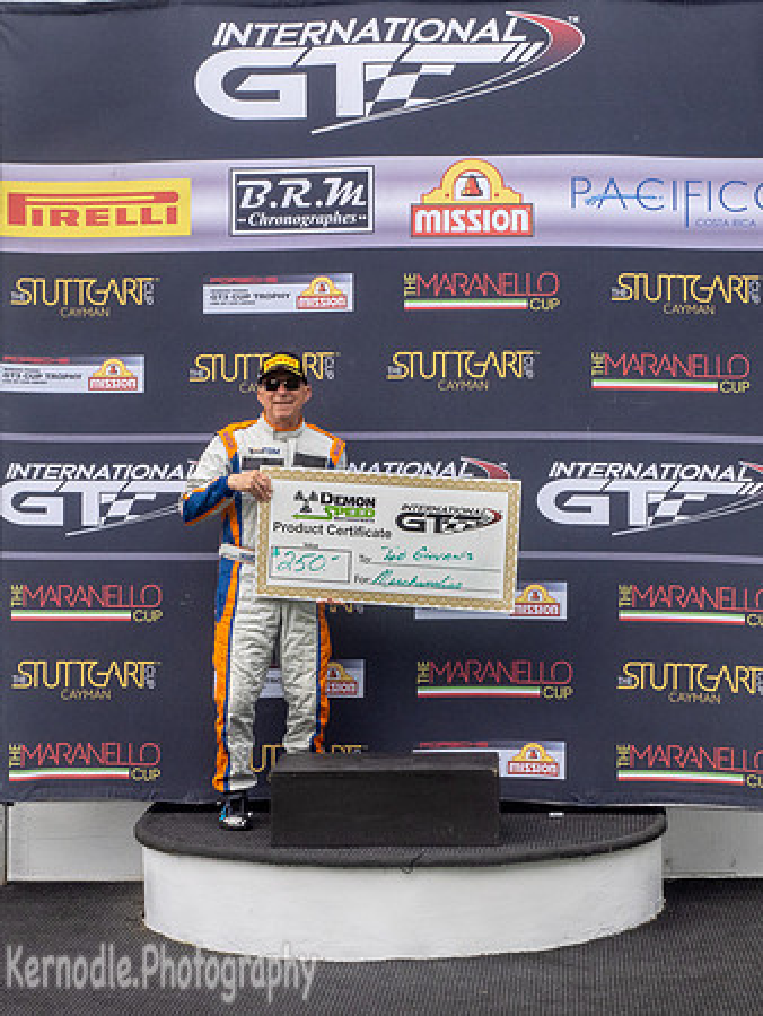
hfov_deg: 16.4
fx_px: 2643
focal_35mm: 90
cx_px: 369
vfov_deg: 21.8
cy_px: 536
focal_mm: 32
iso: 320
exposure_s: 1/60
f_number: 18
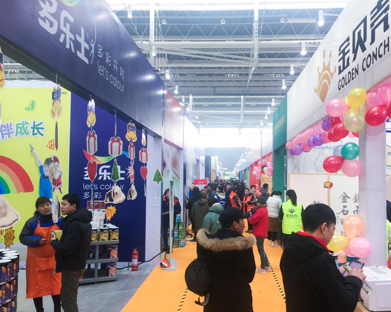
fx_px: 359
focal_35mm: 31
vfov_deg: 47.1
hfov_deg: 57.1
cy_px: 160
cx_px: 207
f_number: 2.2
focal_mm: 4.15
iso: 32
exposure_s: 1/33
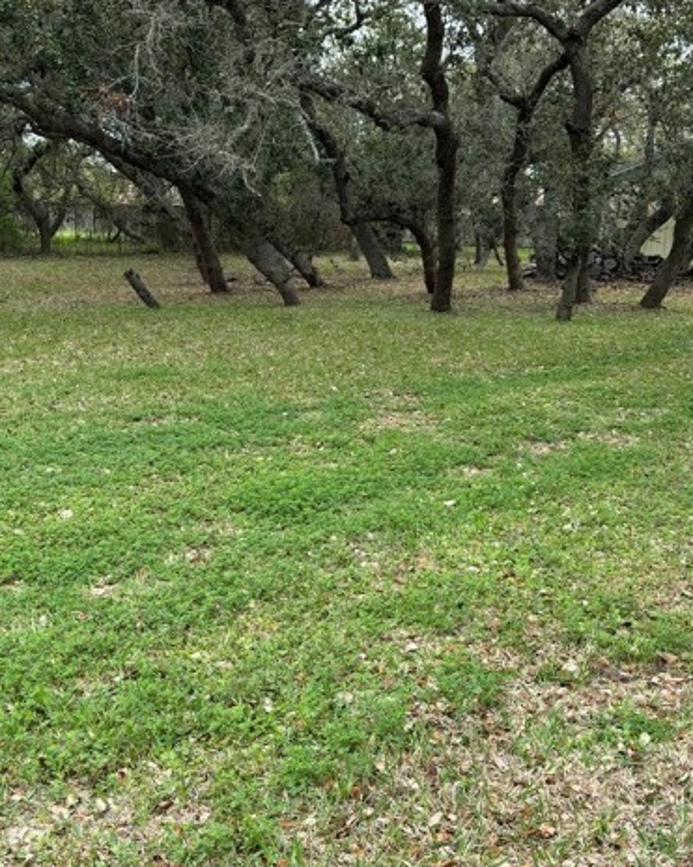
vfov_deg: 43.8
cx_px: 430
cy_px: 460
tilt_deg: -12.5
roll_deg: -0.6
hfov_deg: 35.5
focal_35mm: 42
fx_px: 1077
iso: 50
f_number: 1.6
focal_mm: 5.96
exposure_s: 1/961
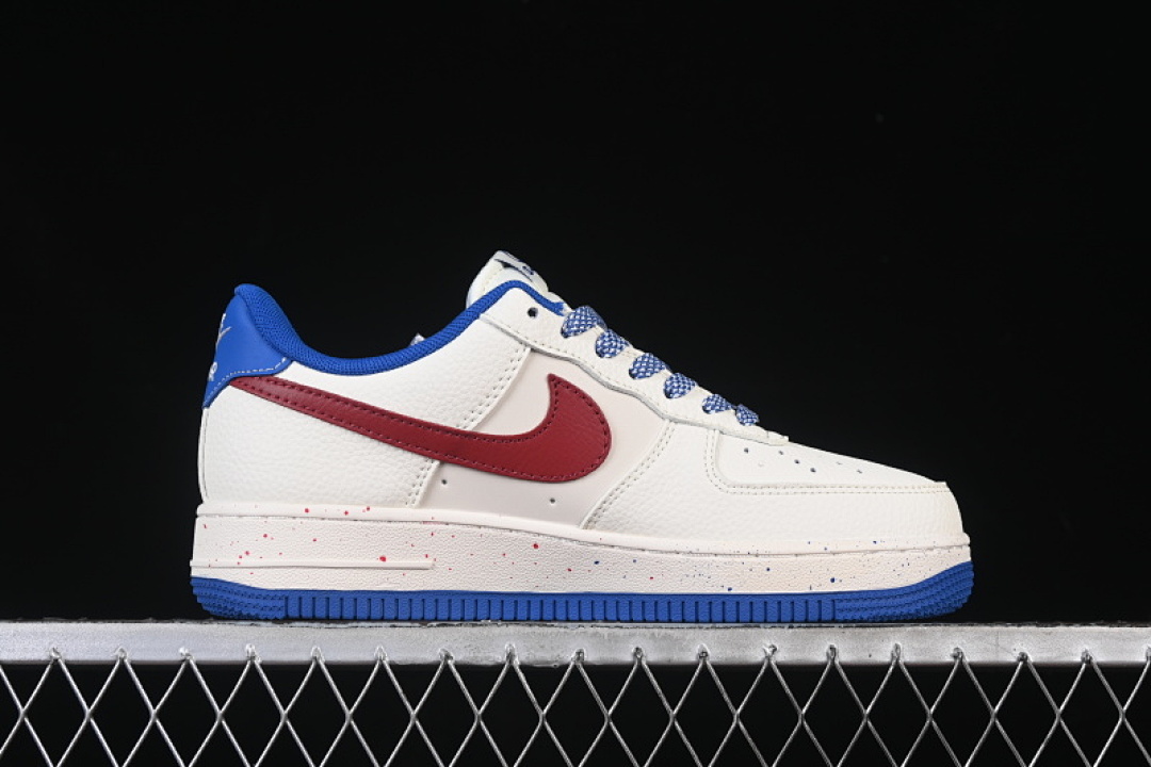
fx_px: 2398
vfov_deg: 18.2
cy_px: 384
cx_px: 576
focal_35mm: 75
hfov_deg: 27.0
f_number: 8
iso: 160
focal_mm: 50
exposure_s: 1/80
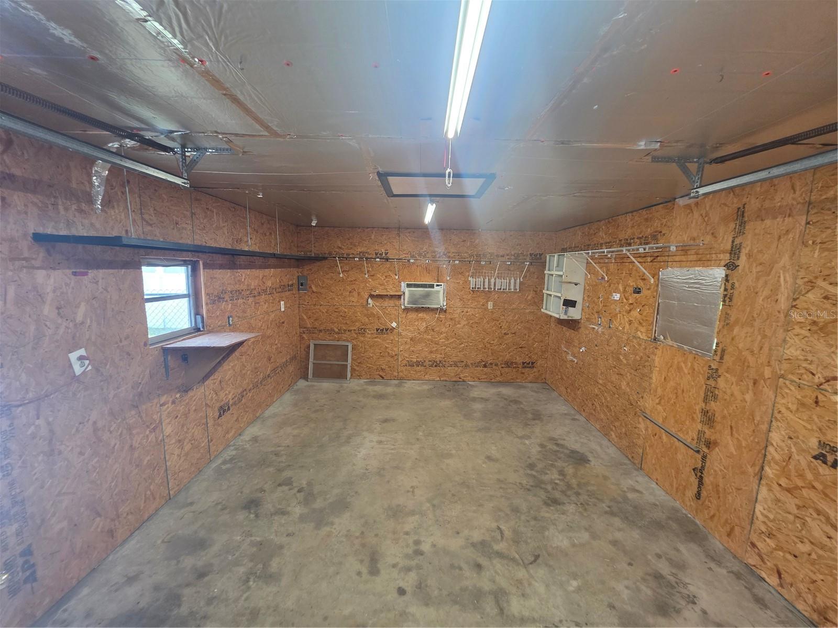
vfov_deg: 89.9
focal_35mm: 13
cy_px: 314
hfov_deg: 106.2
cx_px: 419
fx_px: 315
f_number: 1.9
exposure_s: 1/120
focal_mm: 2.2
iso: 160
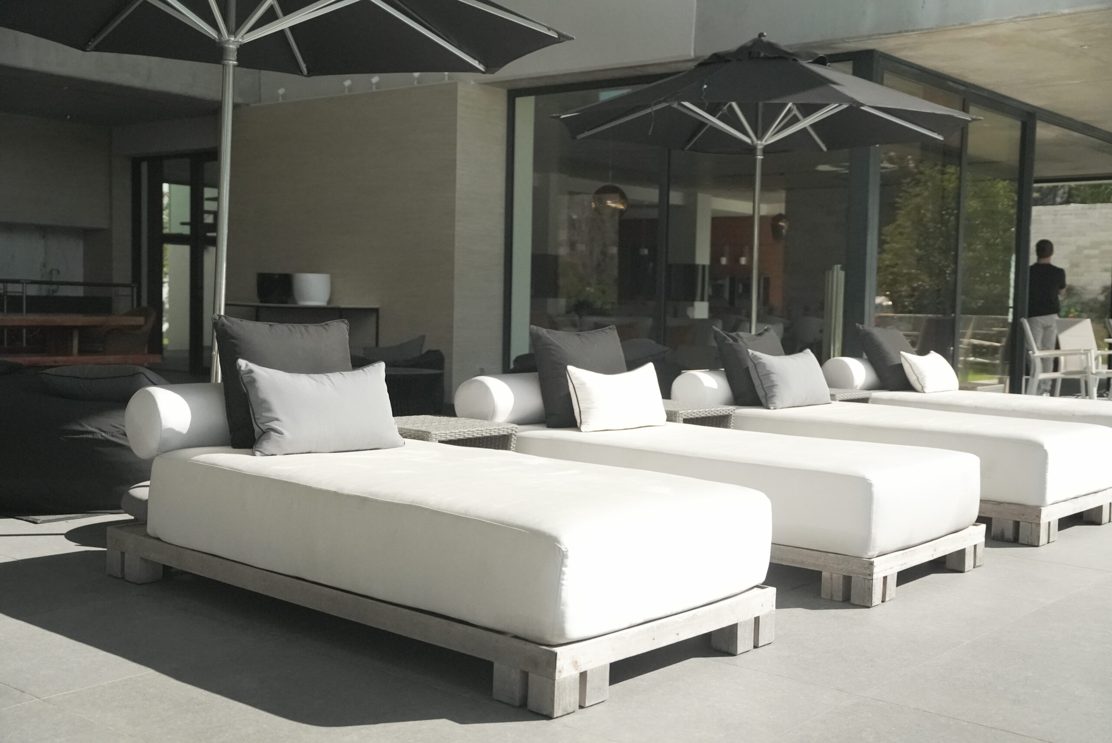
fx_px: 1270
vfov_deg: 32.6
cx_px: 556
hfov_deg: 47.3
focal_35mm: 41
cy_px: 372
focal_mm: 41.1
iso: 12800
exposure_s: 1/8000
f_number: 3.2
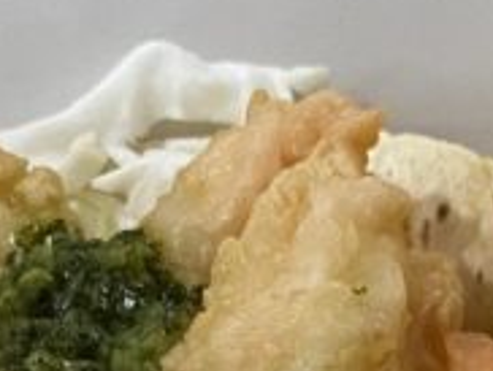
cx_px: 599
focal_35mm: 146
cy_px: 761
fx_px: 2082
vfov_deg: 9.5
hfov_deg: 13.1
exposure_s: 1/40
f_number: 1.8
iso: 500
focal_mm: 4.25
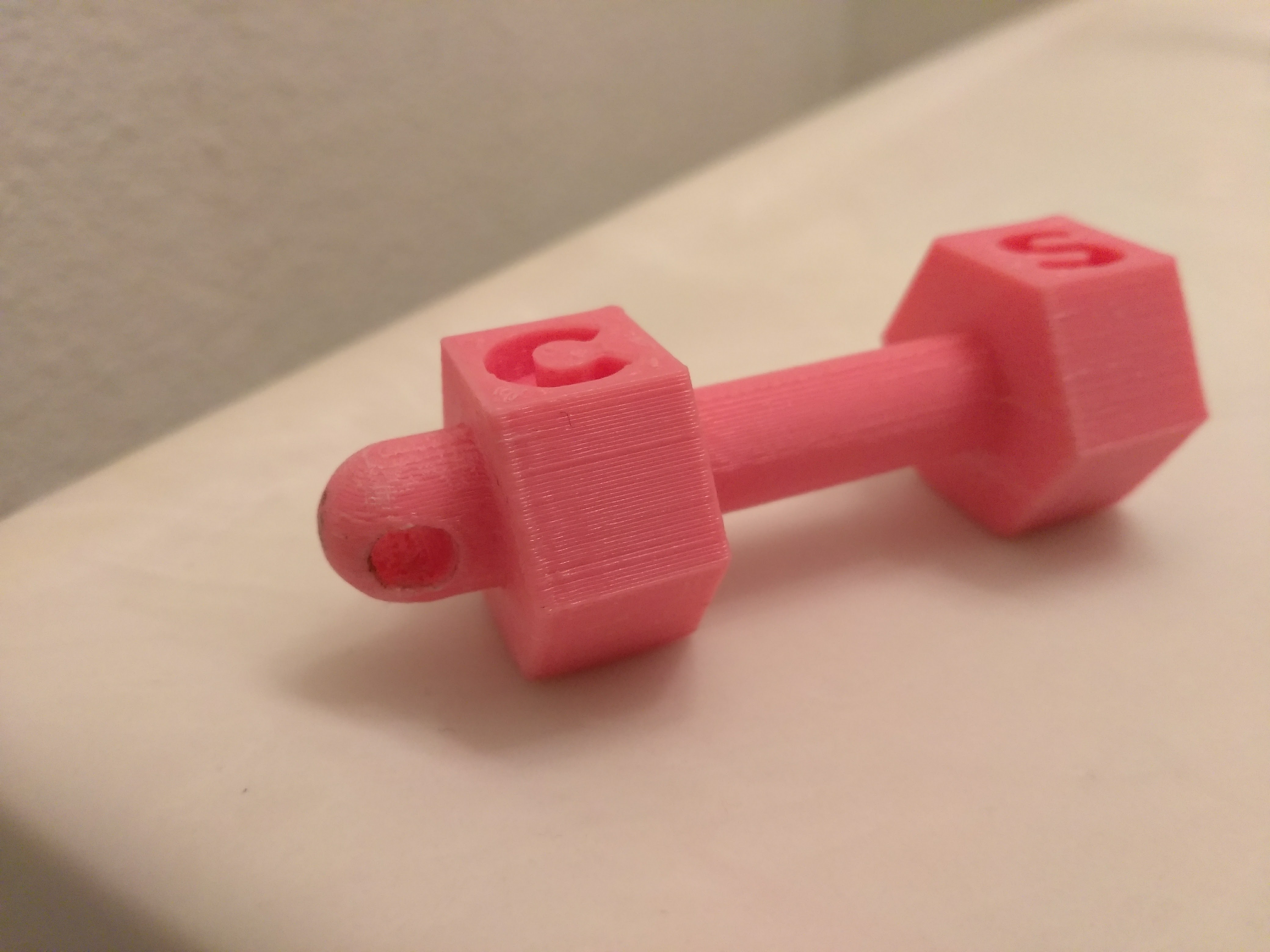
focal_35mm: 20
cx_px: 635
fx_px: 734
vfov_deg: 66.0
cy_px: 476
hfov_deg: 81.7
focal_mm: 3.46
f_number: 2.2
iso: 508
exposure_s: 1/30
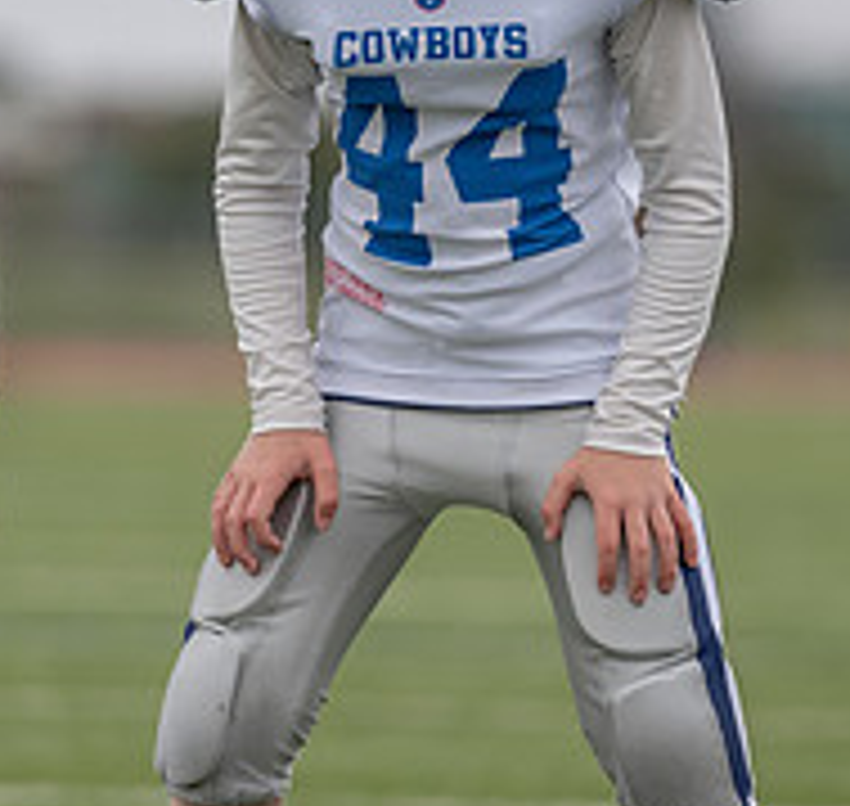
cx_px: 428
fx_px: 18777
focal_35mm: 694
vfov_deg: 2.5
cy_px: 299
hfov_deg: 2.6
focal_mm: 200
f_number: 2.8
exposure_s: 1/1250
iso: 200
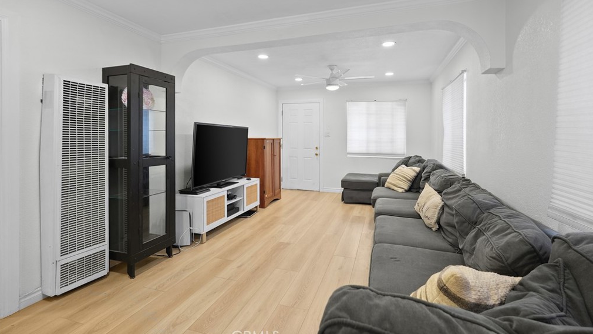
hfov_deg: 95.9
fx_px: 267
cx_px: 298
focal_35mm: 17
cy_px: 144
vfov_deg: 63.6
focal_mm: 16
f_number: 4
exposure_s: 1/15
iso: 400
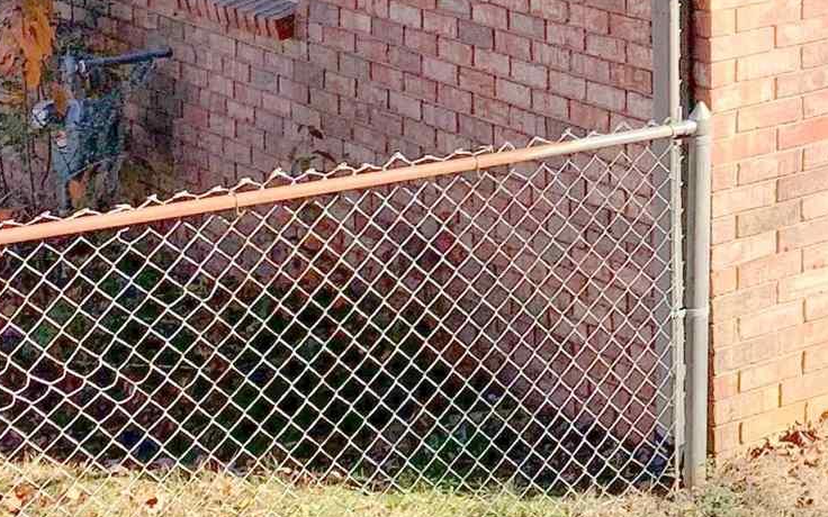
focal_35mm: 115
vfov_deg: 10.7
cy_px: -405
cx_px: 1407
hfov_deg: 15.9
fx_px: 2595
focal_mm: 4.25
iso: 25
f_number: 1.8
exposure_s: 1/1299
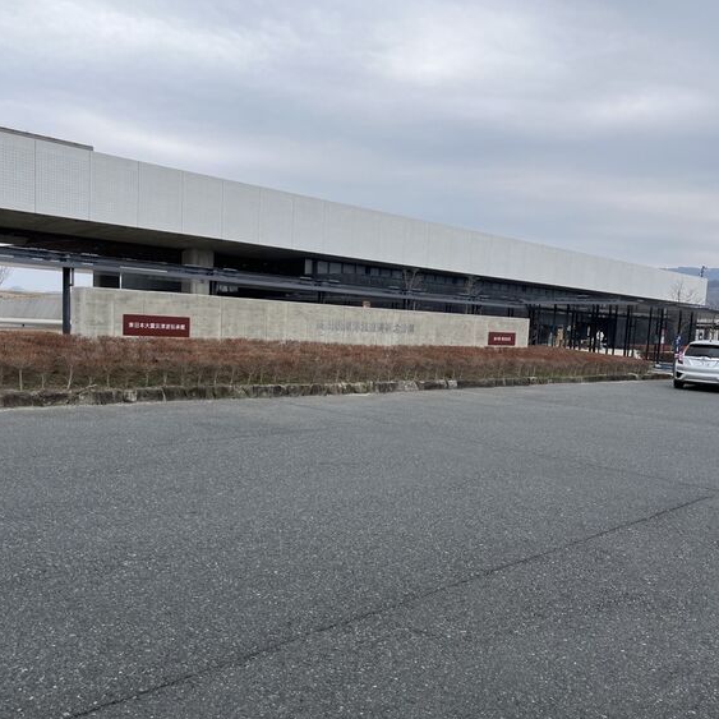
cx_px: 358
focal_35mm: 31
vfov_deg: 52.4
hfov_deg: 52.5
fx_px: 728
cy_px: 401
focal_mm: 5.1
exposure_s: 1/1802
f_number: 1.6
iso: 50
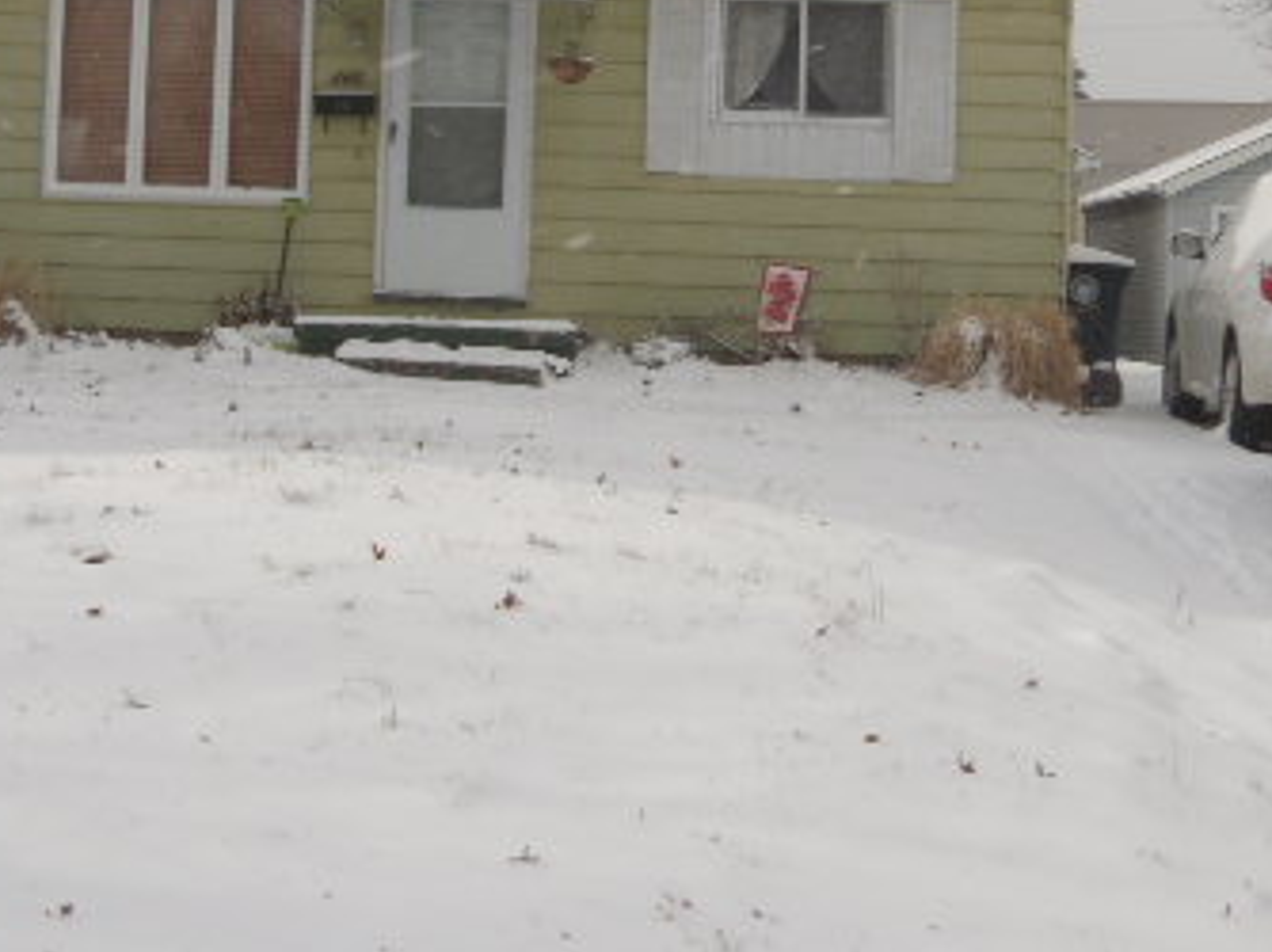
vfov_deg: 20.9
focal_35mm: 69
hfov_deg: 28.1
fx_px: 2534
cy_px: 137
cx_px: 495
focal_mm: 6.4
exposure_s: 1/320
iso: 80
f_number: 8.5
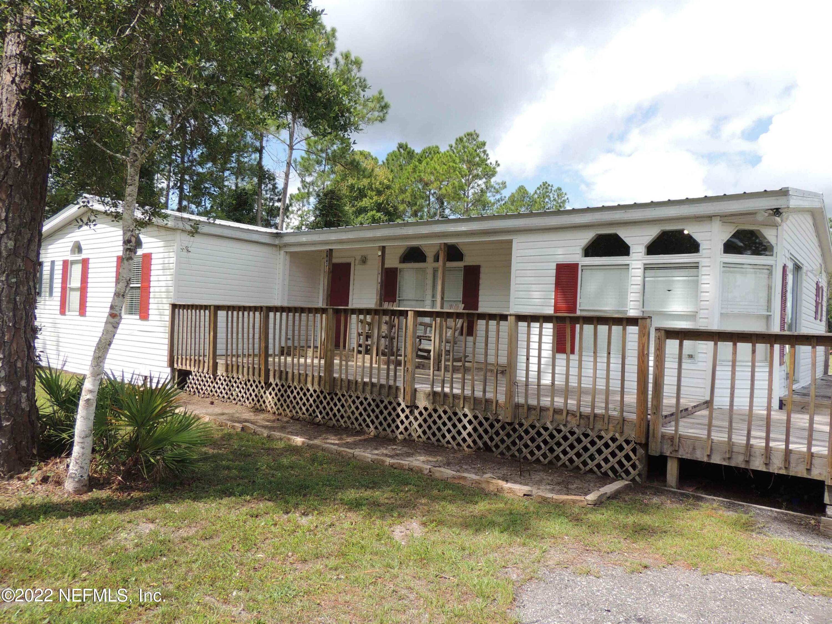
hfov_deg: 71.6
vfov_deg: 56.8
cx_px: 416
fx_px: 577
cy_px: 312
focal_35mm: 24
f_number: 3
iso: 100
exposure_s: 1/800
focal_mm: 4.3
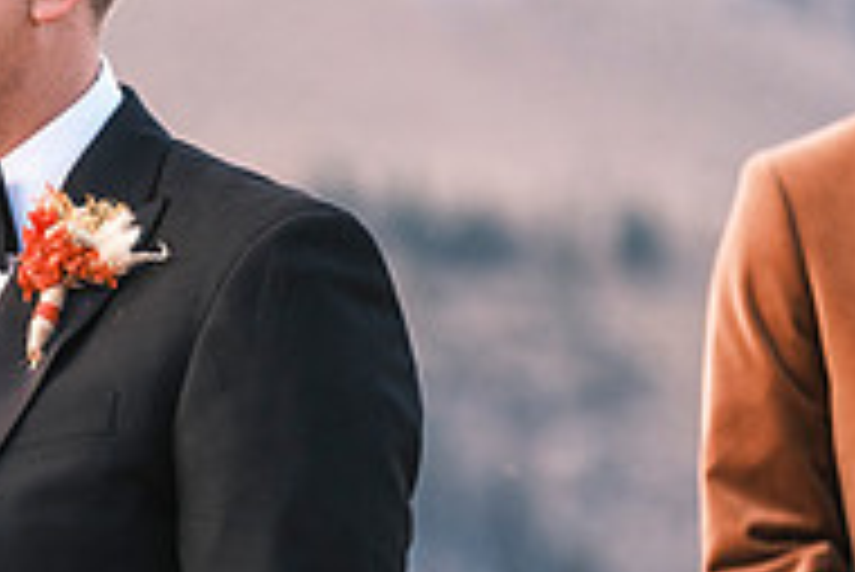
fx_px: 13500
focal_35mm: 568
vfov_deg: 2.4
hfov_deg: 3.6
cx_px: -90
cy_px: 363
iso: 400
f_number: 2.8
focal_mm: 124.3
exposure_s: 1/750
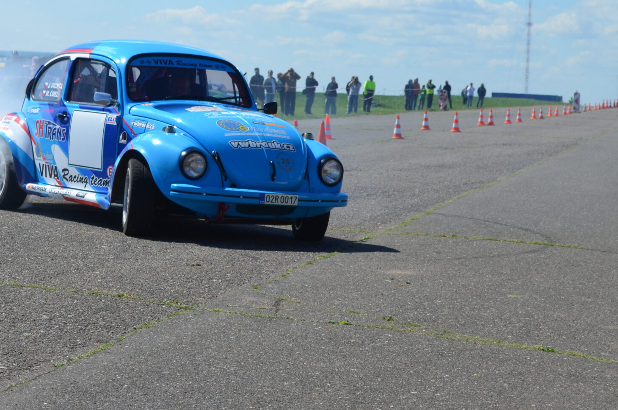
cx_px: 208
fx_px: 2073
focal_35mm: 121
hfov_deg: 16.9
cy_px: 170
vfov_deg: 11.3
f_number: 7.1
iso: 400
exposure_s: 1/2000
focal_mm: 46
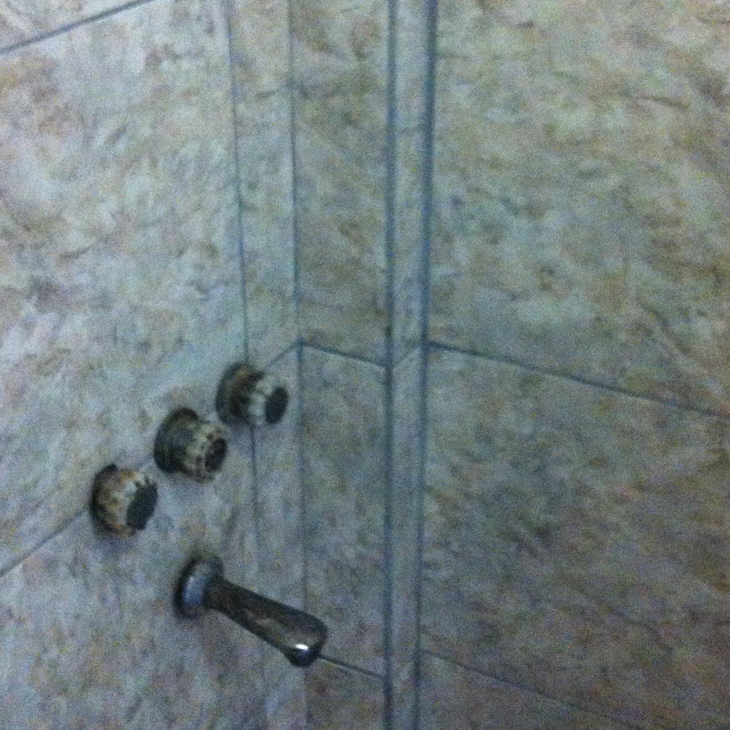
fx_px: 1455
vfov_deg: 28.1
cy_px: 290
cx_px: 371
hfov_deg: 28.2
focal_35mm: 61
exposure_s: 1/15
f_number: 2.8
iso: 640
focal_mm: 3.85
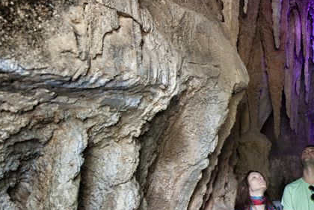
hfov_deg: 37.2
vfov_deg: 32.0
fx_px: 349
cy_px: 183
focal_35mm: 40
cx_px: 374
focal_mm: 14
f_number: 2.8
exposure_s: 1/80
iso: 2000
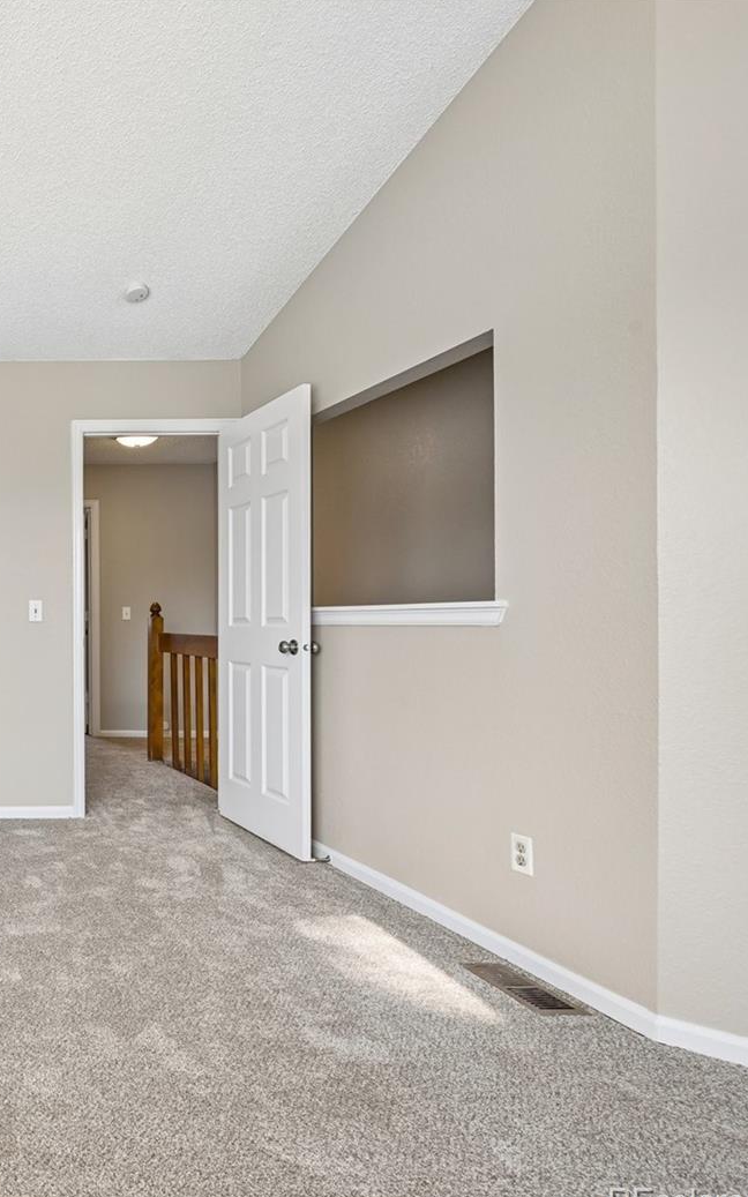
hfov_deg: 40.6
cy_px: 609
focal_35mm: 22
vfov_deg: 79.6
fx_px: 718
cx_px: -128
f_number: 10
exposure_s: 1/15
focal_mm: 14
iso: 220
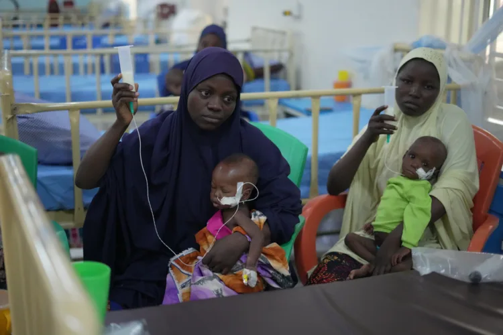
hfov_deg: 39.6
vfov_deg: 27.0
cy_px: 168
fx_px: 699
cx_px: 252
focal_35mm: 50
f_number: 1.8
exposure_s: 1/640
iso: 8000
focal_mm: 50
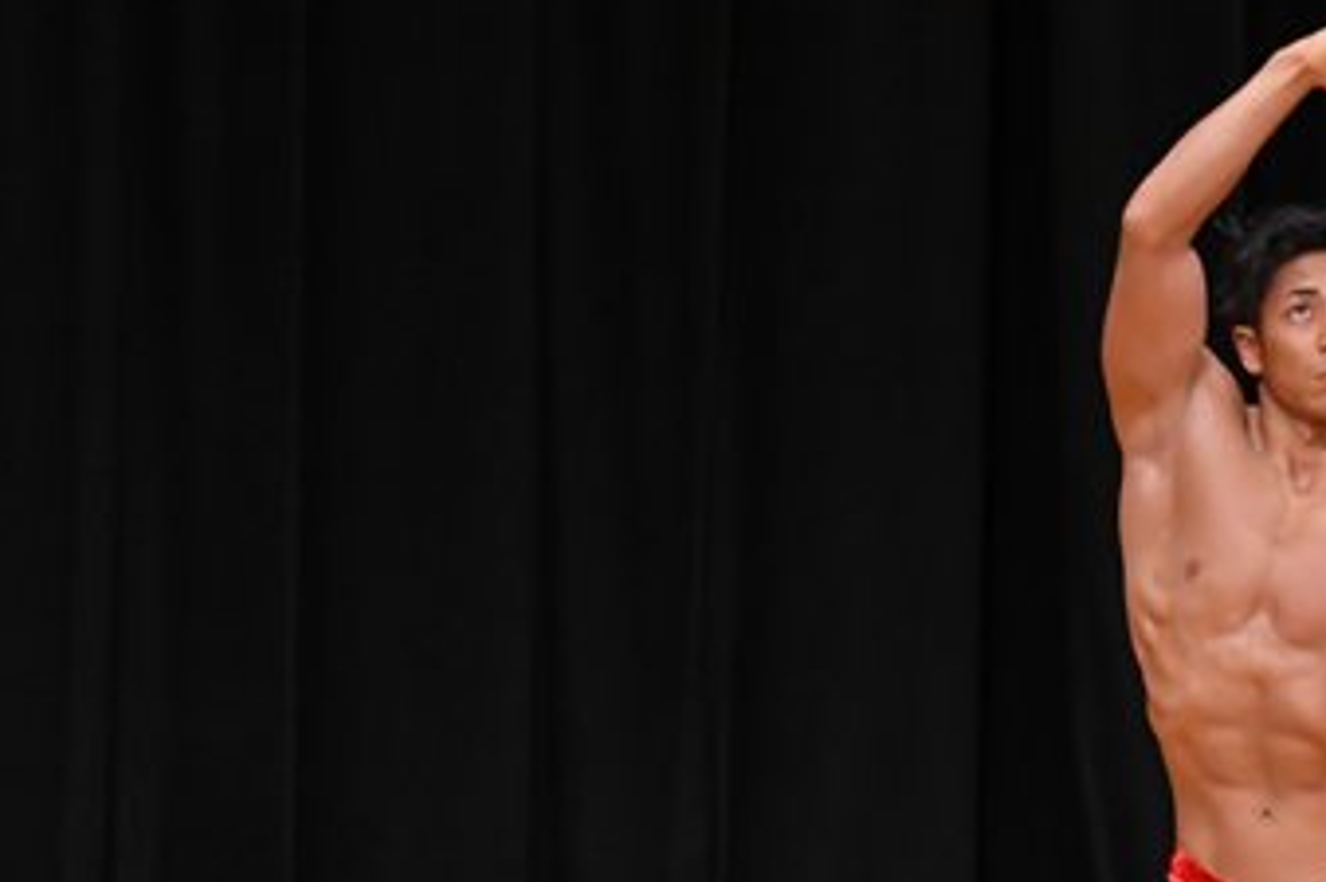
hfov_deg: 3.7
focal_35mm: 551
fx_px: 20284
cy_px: 835
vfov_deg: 2.5
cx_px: 1261
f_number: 5.6
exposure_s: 1/400
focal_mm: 160
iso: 3200
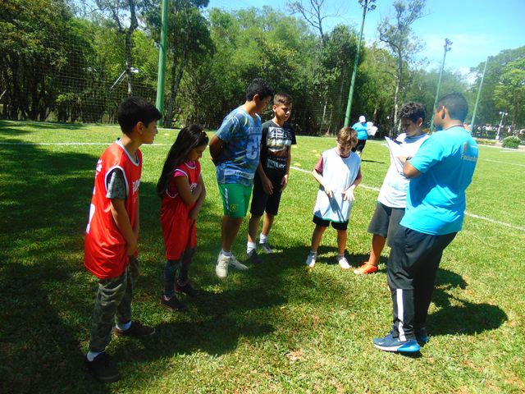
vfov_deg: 54.9
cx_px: 262
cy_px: 197
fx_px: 379
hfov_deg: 69.4
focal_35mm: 25
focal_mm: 4.5
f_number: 3
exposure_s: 1/500
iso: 80
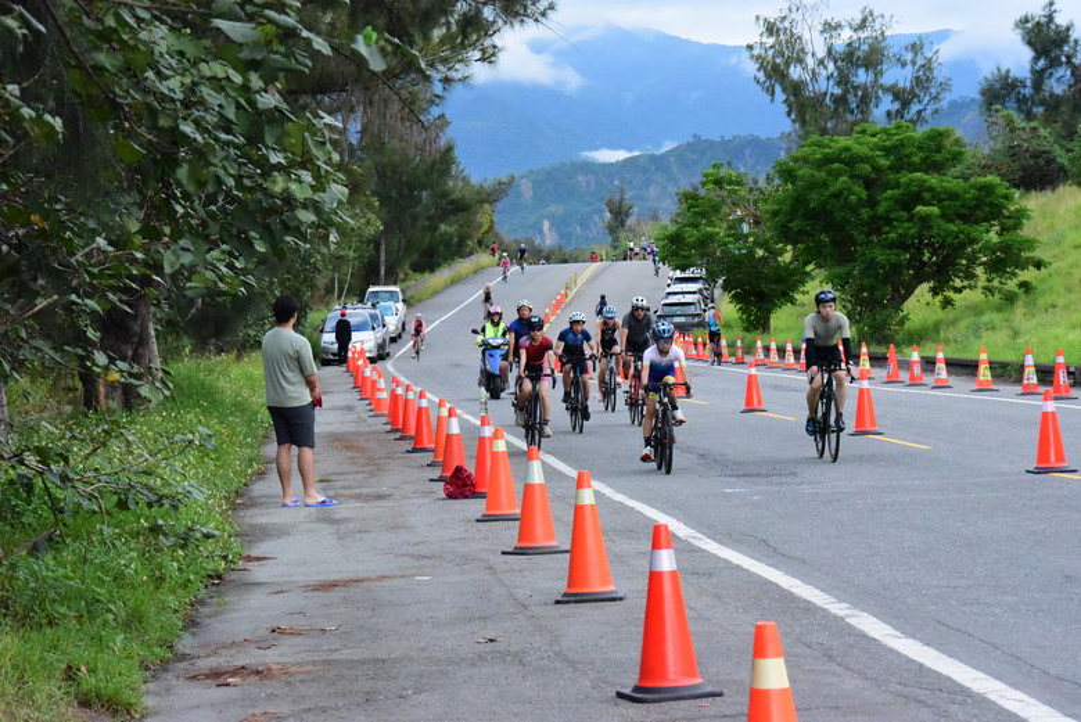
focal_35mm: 122
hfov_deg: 16.8
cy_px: 361
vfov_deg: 11.3
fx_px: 3665
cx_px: 540
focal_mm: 122
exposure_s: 1/2500
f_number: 13
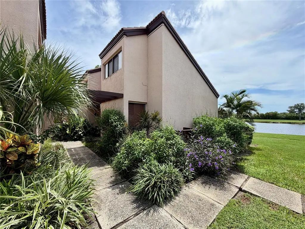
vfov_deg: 85.7
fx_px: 123
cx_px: 152
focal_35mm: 14
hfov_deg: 102.1
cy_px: 114
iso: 20
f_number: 2.2
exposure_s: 1/770
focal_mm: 2.22
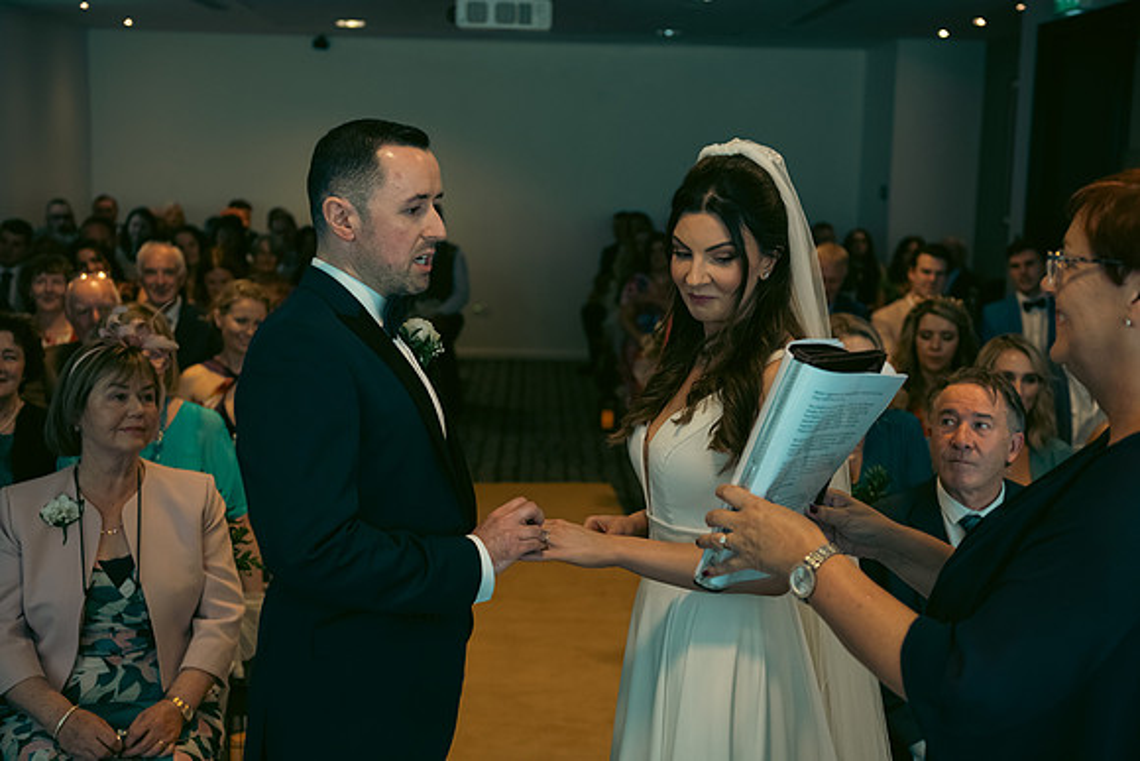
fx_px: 1520
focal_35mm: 48
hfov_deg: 41.1
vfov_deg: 28.1
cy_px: 380
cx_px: 570
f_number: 3.5
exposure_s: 1/160
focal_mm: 48
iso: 1000
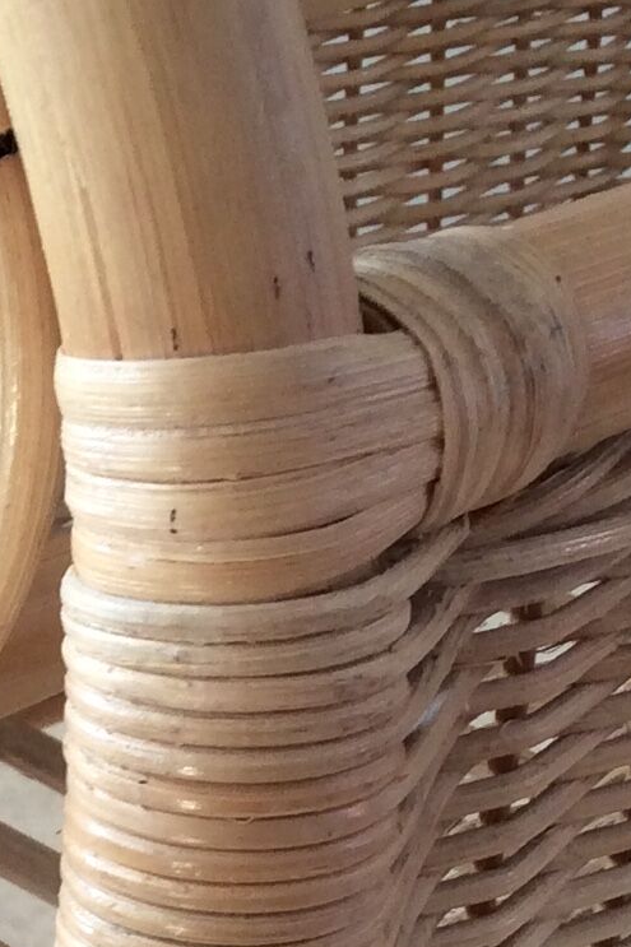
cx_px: -61
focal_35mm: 116
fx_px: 3051
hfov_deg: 11.6
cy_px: 916
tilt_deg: -31.0
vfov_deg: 17.3
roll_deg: +0.4
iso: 50
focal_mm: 3.3
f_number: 2.4
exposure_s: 1/25
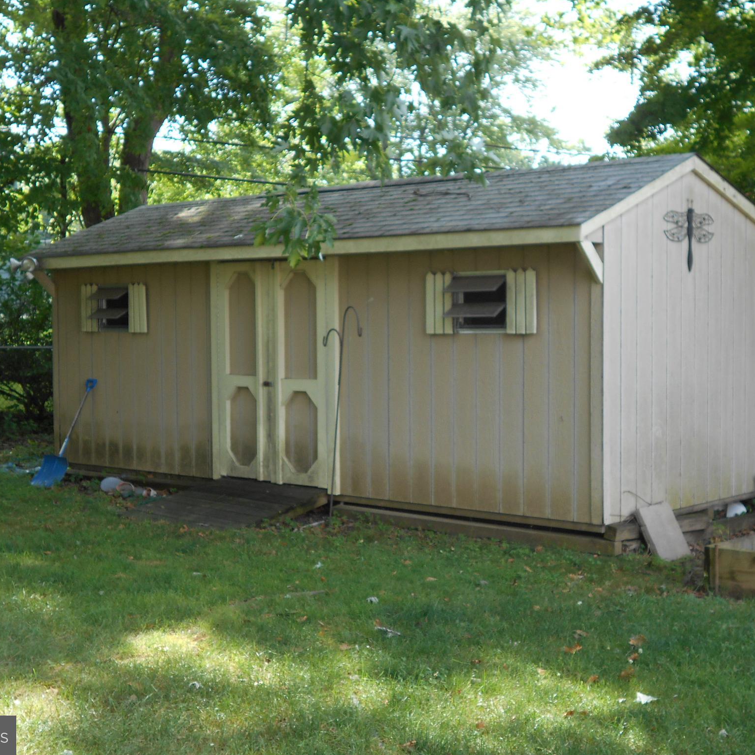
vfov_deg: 32.8
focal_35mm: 52
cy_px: 378
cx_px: 398
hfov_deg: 32.8
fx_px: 1283
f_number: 4.2
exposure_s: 1/80
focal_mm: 7.7
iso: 80
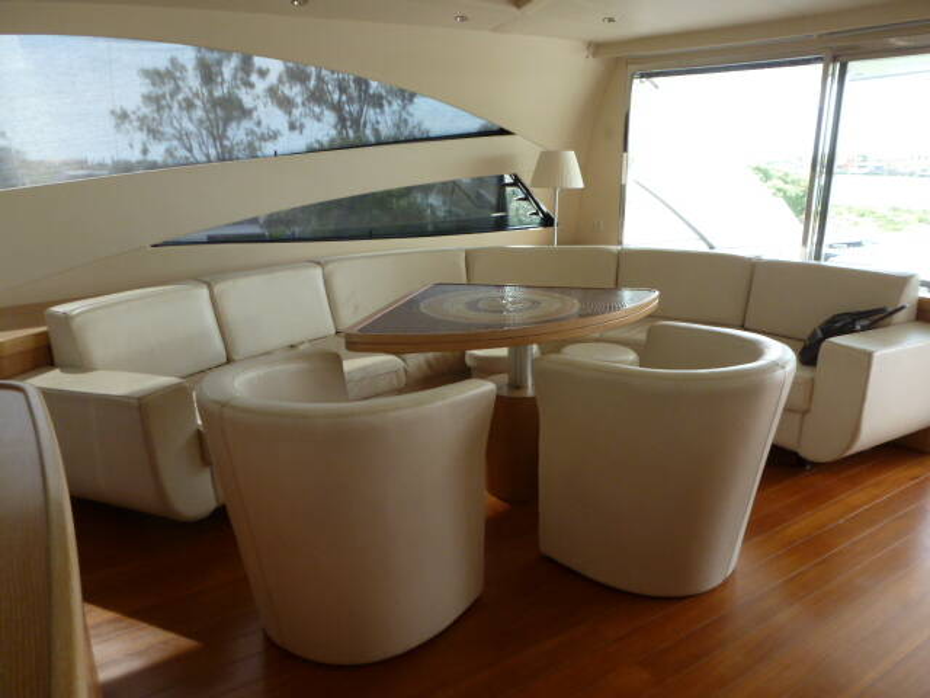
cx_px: 465
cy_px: 349
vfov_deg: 56.8
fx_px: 645
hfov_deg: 71.6
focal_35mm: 24
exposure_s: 1/60
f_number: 3.3
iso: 200
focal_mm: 4.3
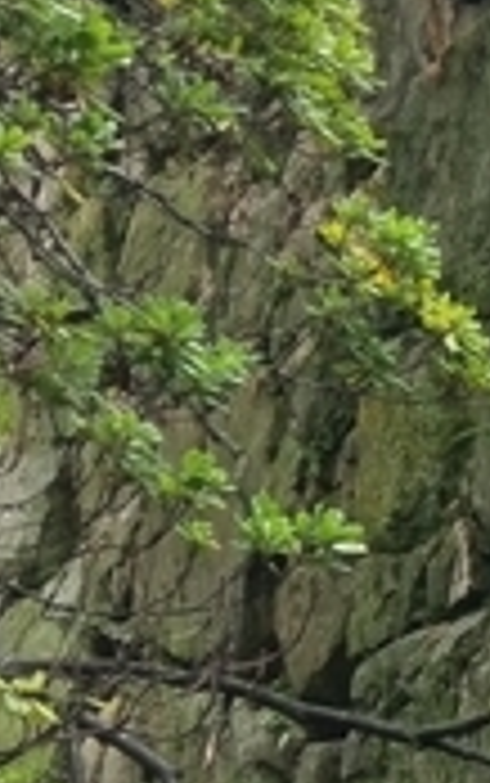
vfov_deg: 16.1
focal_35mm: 127
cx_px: 1295
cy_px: 783
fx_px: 2709
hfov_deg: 9.0
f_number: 1.8
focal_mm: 4.58
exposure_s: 1/144
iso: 100
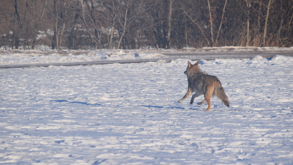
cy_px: 95
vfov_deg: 3.9
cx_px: 147
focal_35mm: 315
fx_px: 2447
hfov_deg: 6.9
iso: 200
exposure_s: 1/1000
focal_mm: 200
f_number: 8
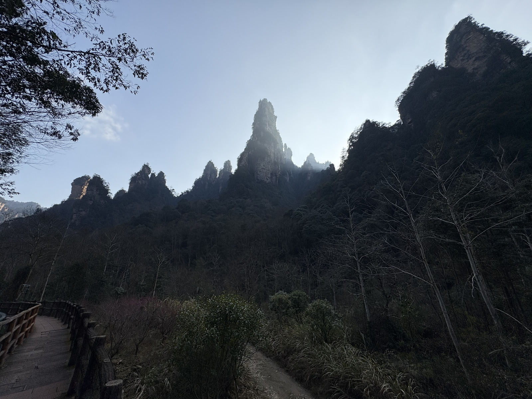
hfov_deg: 102.1
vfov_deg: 85.7
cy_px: 200
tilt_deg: +20.9
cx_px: 266
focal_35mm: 14
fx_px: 215
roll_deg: +1.0
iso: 64
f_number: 2.2
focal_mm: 2.22
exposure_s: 1/2494
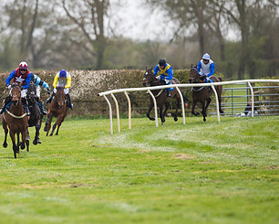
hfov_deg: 2.3
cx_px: 15
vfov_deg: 1.9
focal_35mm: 829
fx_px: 6848
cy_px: 107
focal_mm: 400
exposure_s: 1/3200
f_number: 3.5
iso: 400
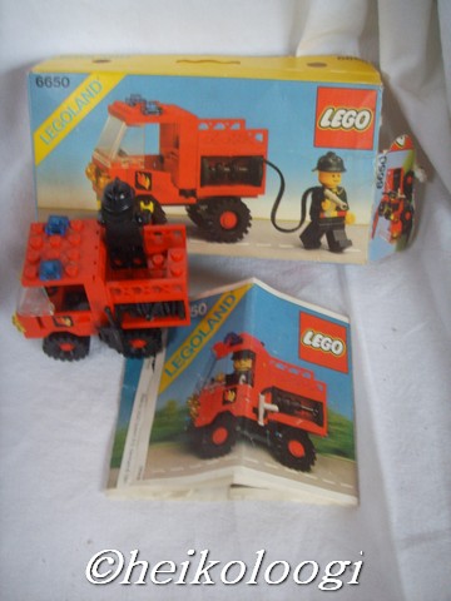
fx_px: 677
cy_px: 300
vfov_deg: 47.9
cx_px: 226
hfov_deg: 36.8
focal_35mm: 39
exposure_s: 1/4
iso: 152
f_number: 3.5
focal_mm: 6.6
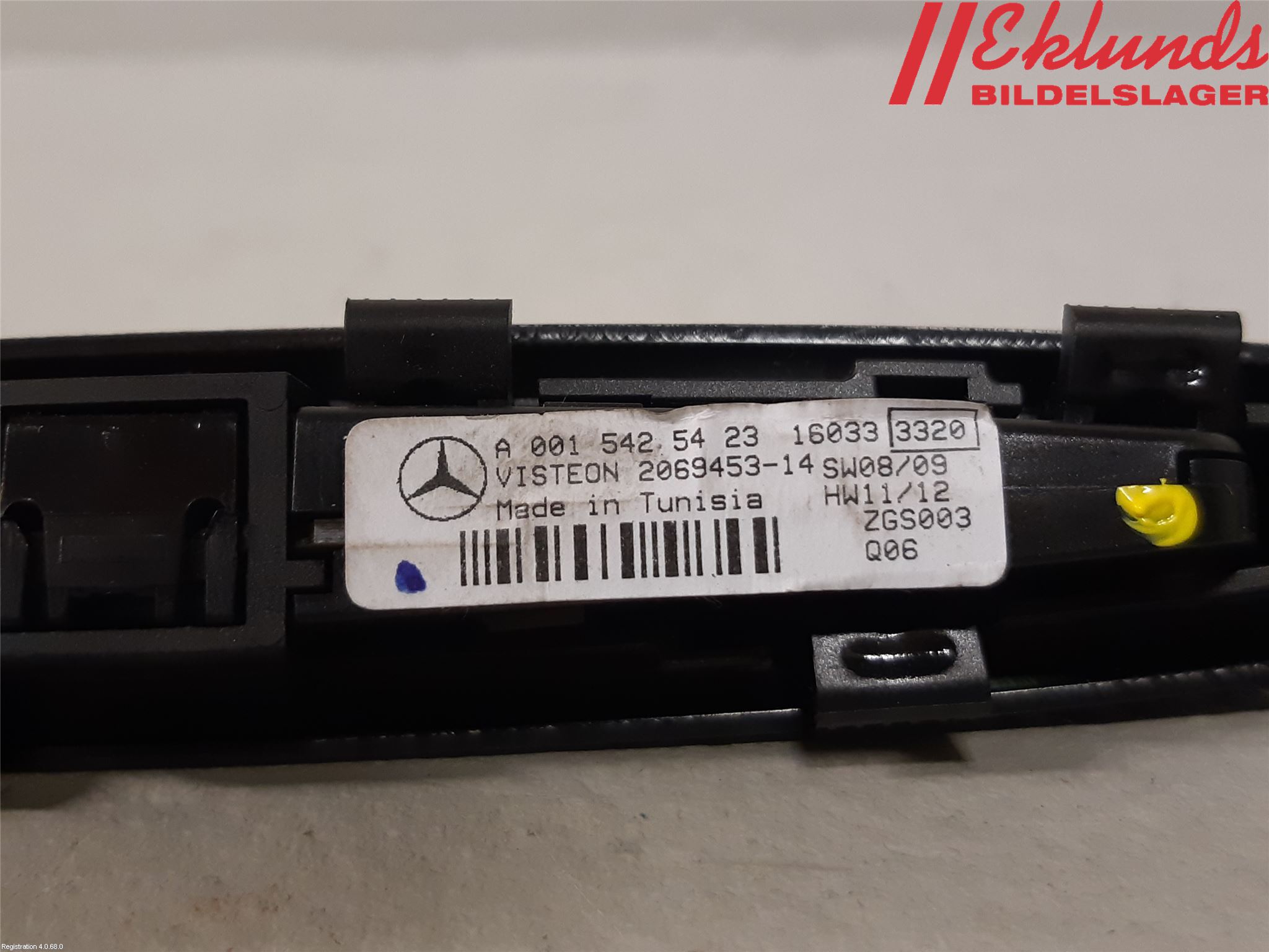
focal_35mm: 26
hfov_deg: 67.3
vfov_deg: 53.1
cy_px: 476
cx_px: 634
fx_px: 953
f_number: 1.7
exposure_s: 1/50
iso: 160
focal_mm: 3.93
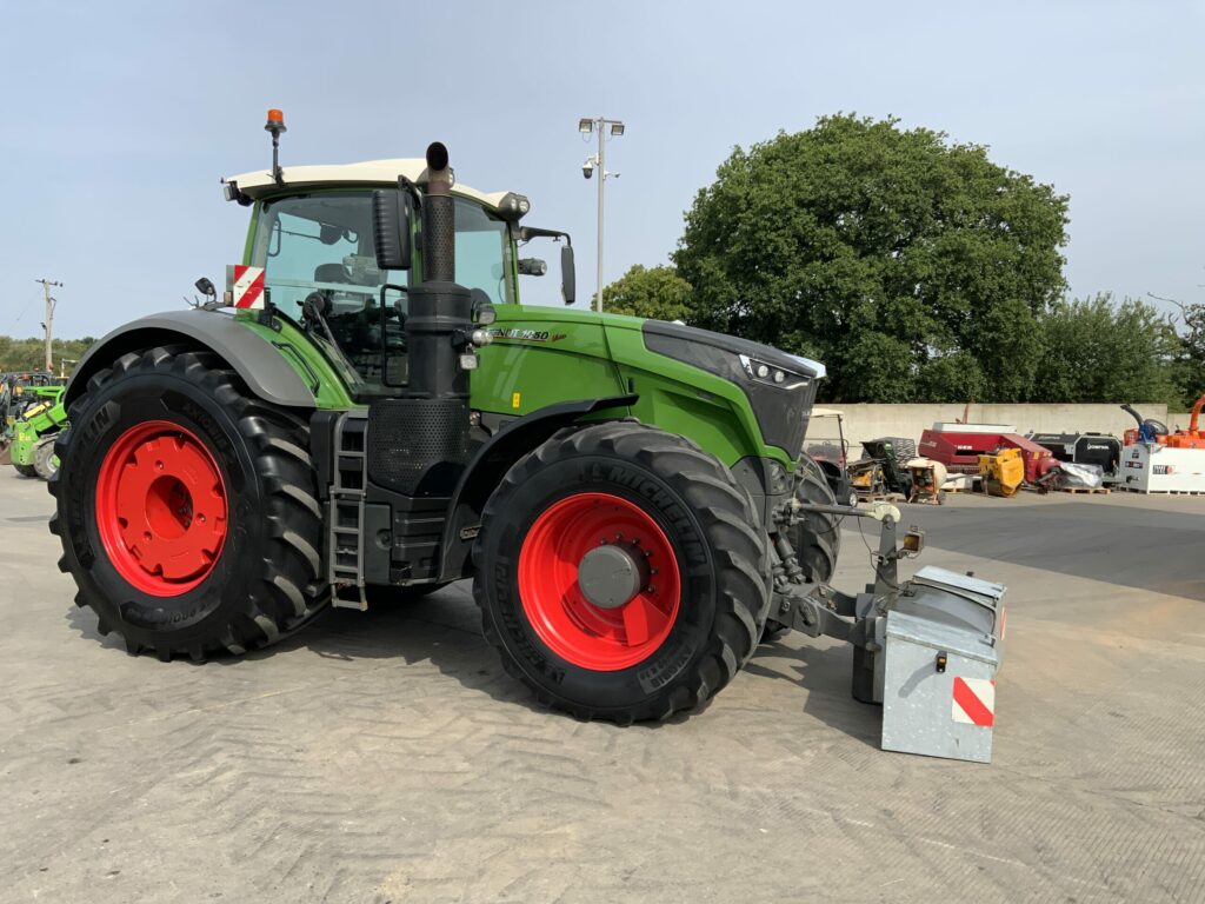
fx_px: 1010
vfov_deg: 48.2
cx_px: 602
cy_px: 452
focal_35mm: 29
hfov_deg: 61.7
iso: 16
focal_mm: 3
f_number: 1.8
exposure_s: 1/1675
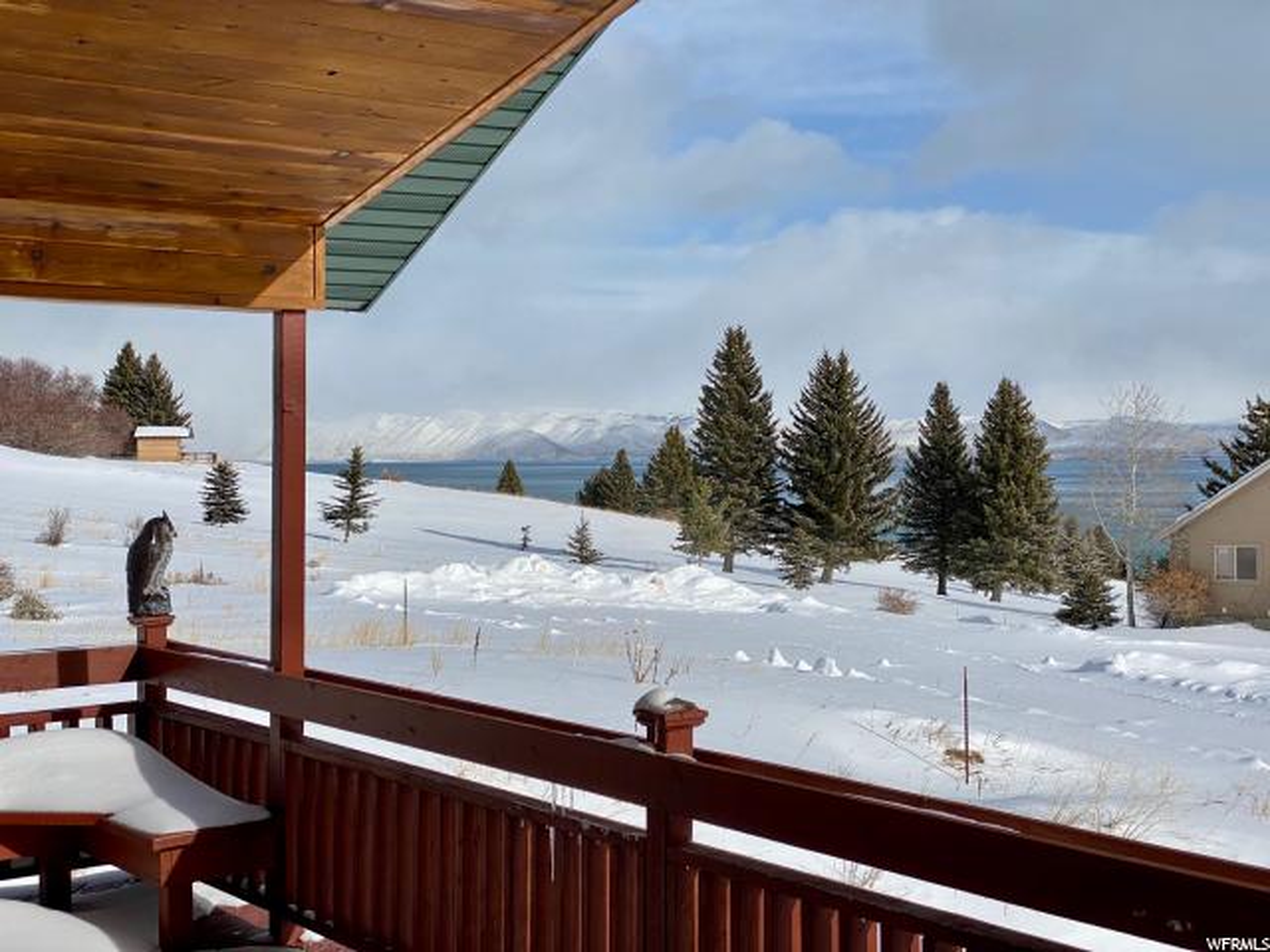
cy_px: 476
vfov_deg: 28.0
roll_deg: +0.4
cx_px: 635
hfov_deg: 36.8
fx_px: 1908
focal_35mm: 52
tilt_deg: -0.7
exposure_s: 1/3984
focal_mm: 6
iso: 25
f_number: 2
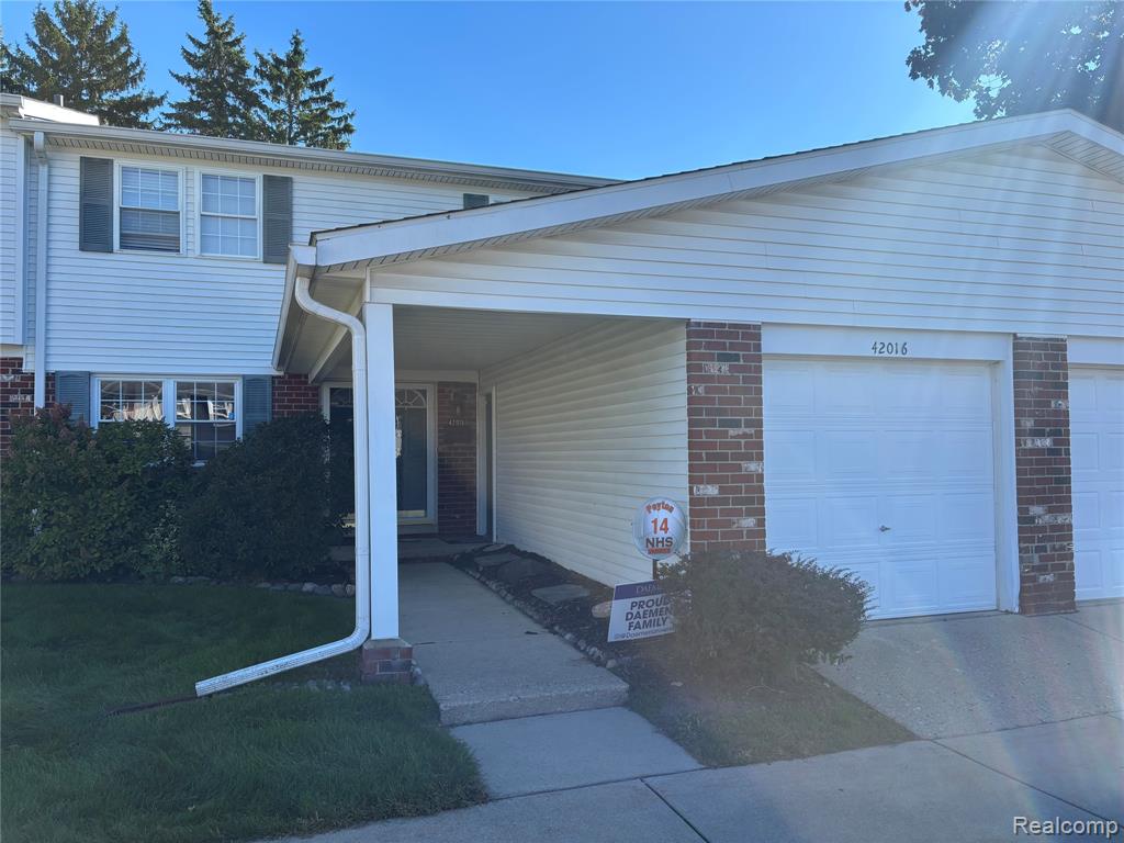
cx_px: 562
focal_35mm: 26
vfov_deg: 53.1
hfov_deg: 67.3
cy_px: 422
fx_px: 844
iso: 50
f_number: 1.6
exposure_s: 1/1477
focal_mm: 5.96
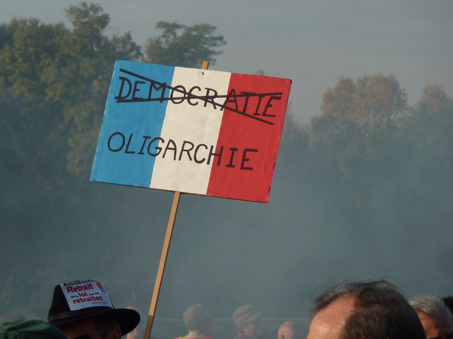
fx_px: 3310
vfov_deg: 5.9
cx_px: 189
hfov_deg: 7.8
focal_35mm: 253
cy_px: 153
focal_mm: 34.4
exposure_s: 1/500
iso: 80
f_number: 5
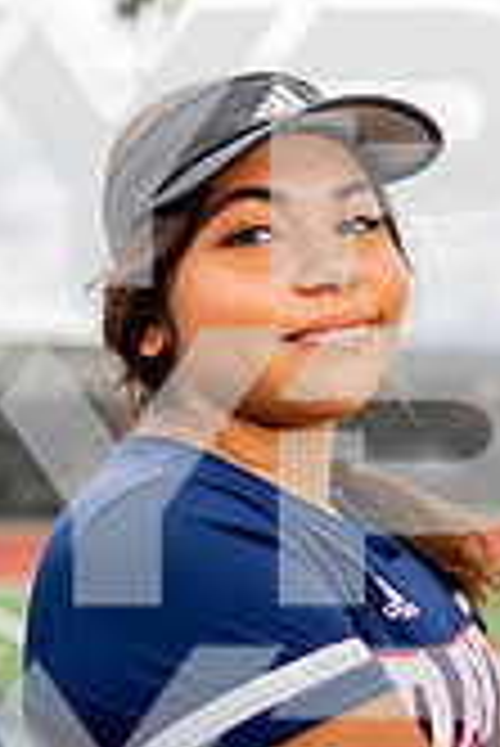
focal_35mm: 65
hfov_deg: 21.0
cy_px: 468
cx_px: 227
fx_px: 1351
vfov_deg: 30.8
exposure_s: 1/1250
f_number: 1.4
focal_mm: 24
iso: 50
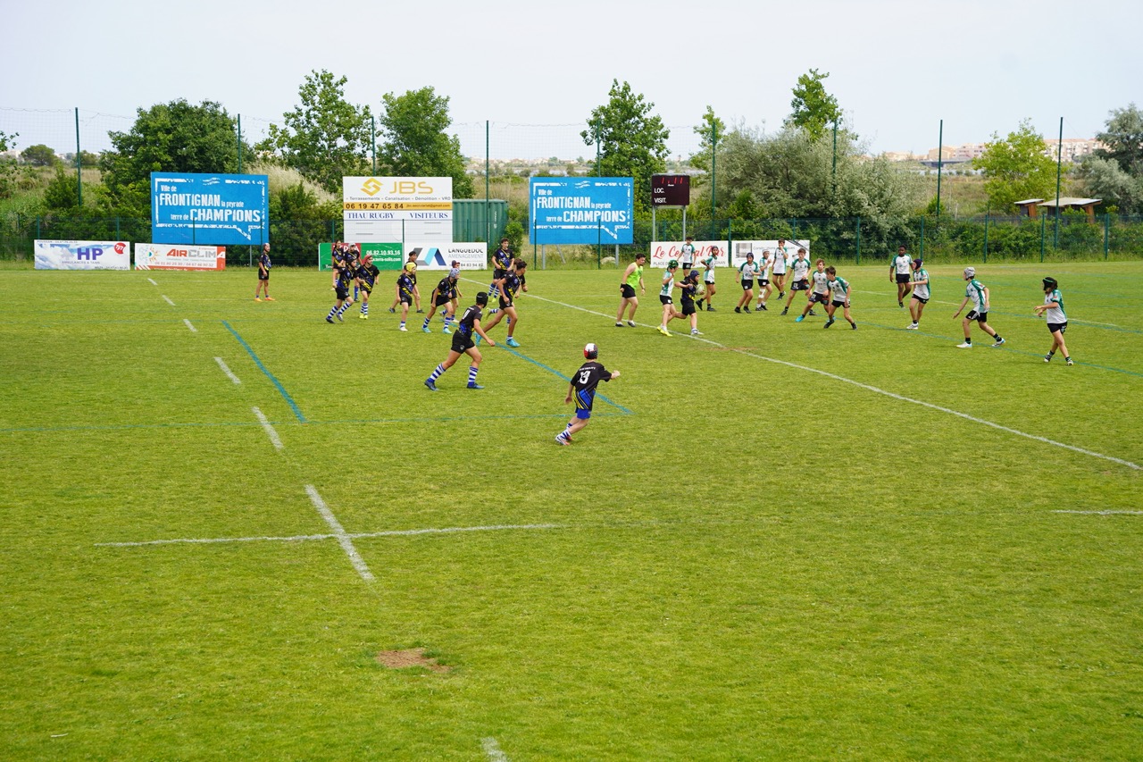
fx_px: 2140
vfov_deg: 20.2
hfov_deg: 29.9
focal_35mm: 67
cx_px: 572
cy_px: 381
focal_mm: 67.4
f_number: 5
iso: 100
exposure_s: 1/400
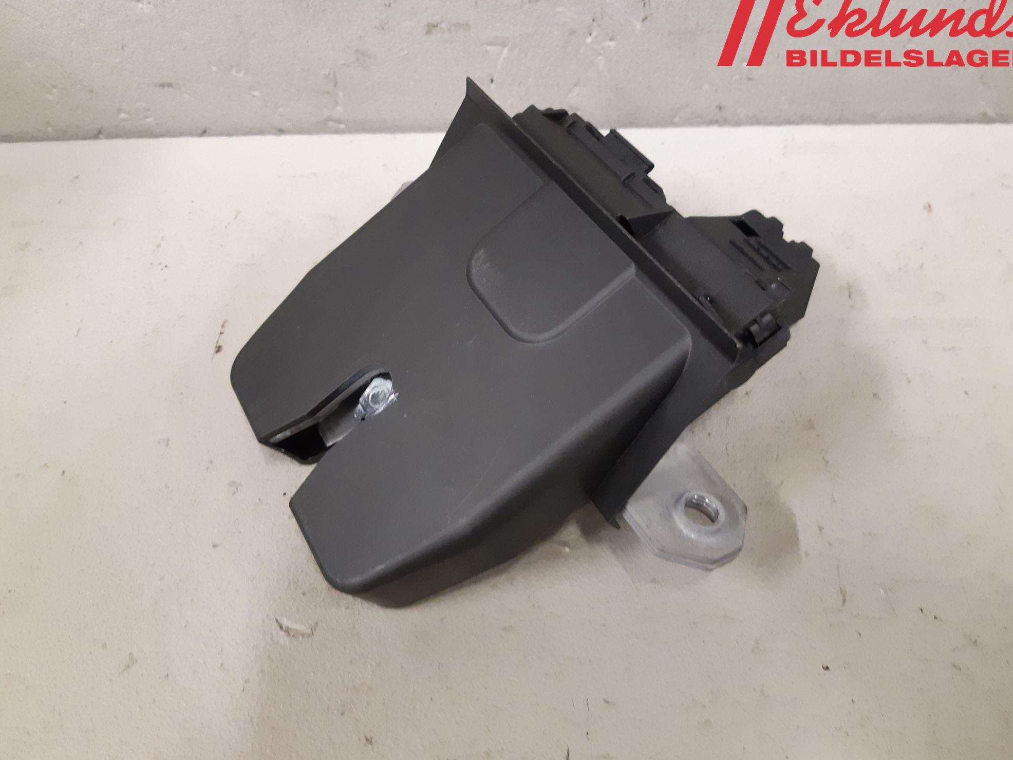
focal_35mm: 27
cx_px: 506
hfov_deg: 65.3
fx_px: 790
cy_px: 374
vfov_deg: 51.4
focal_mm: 3.93
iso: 320
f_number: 1.7
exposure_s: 1/50
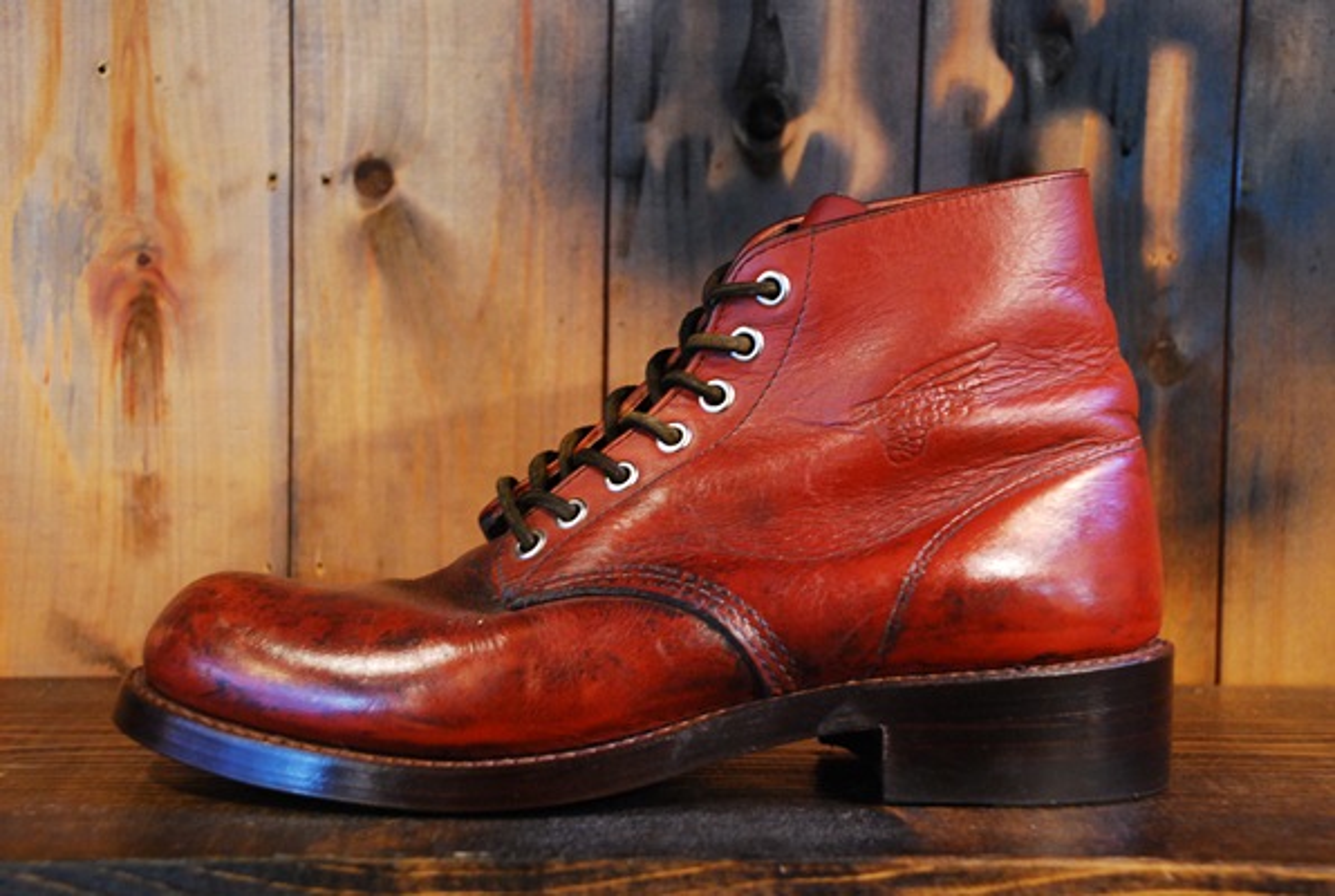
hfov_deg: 28.0
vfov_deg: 19.0
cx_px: 668
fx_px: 2675
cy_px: 448
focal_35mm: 72
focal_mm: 48
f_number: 4.8
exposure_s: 1/5
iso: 1000
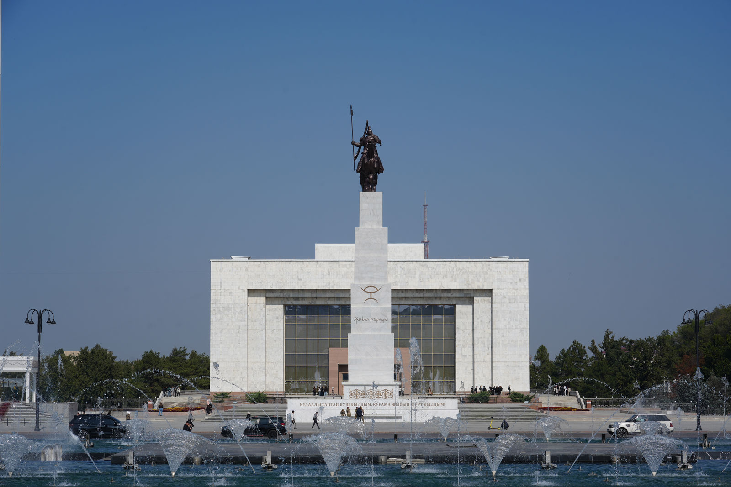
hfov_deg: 24.8
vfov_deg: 16.7
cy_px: 244
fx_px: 1665
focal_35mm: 82
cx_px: 366
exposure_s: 1/400
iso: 100
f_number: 10
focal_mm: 82
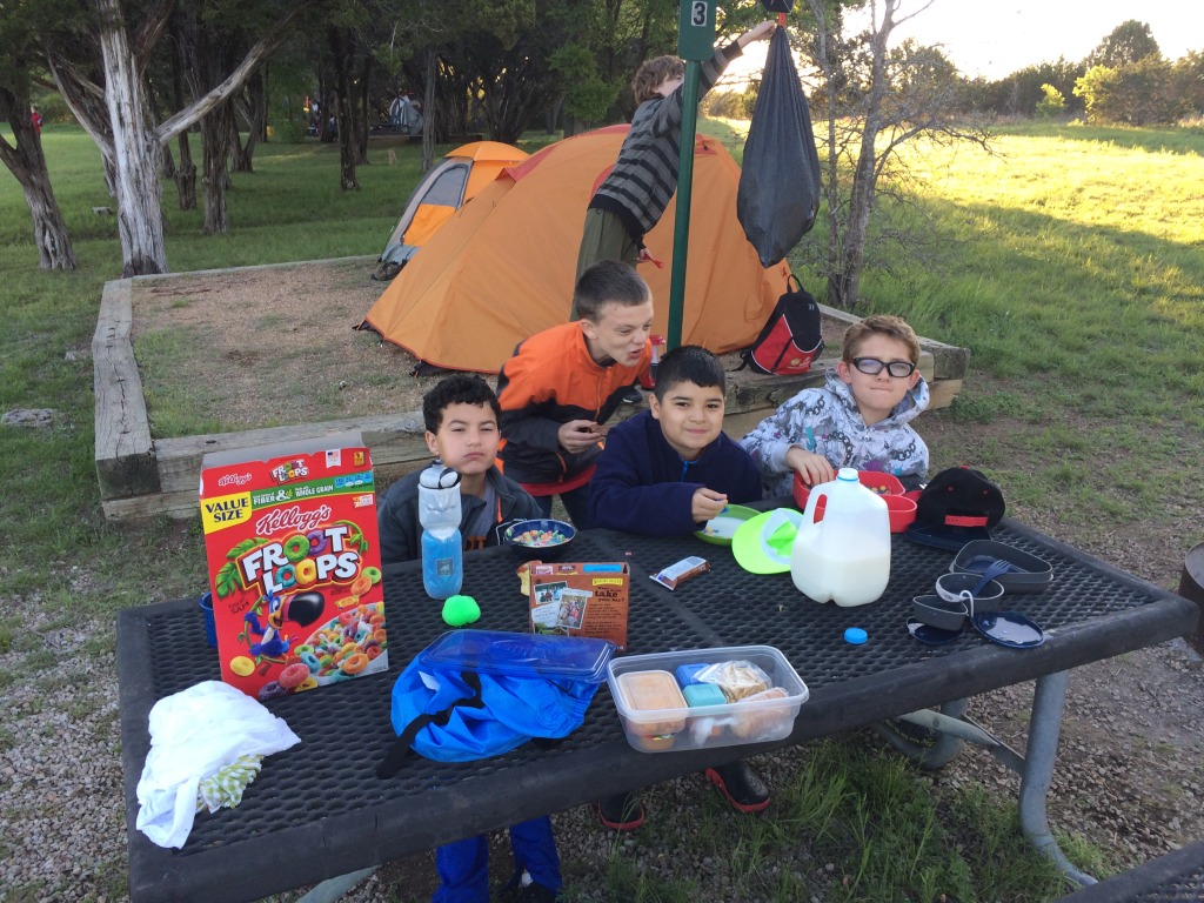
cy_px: 452
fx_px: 1009
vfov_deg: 48.2
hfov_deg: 61.7
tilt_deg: -19.2
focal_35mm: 29
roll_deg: -1.5
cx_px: 602
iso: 40
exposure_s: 1/120
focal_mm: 4.15
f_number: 2.2
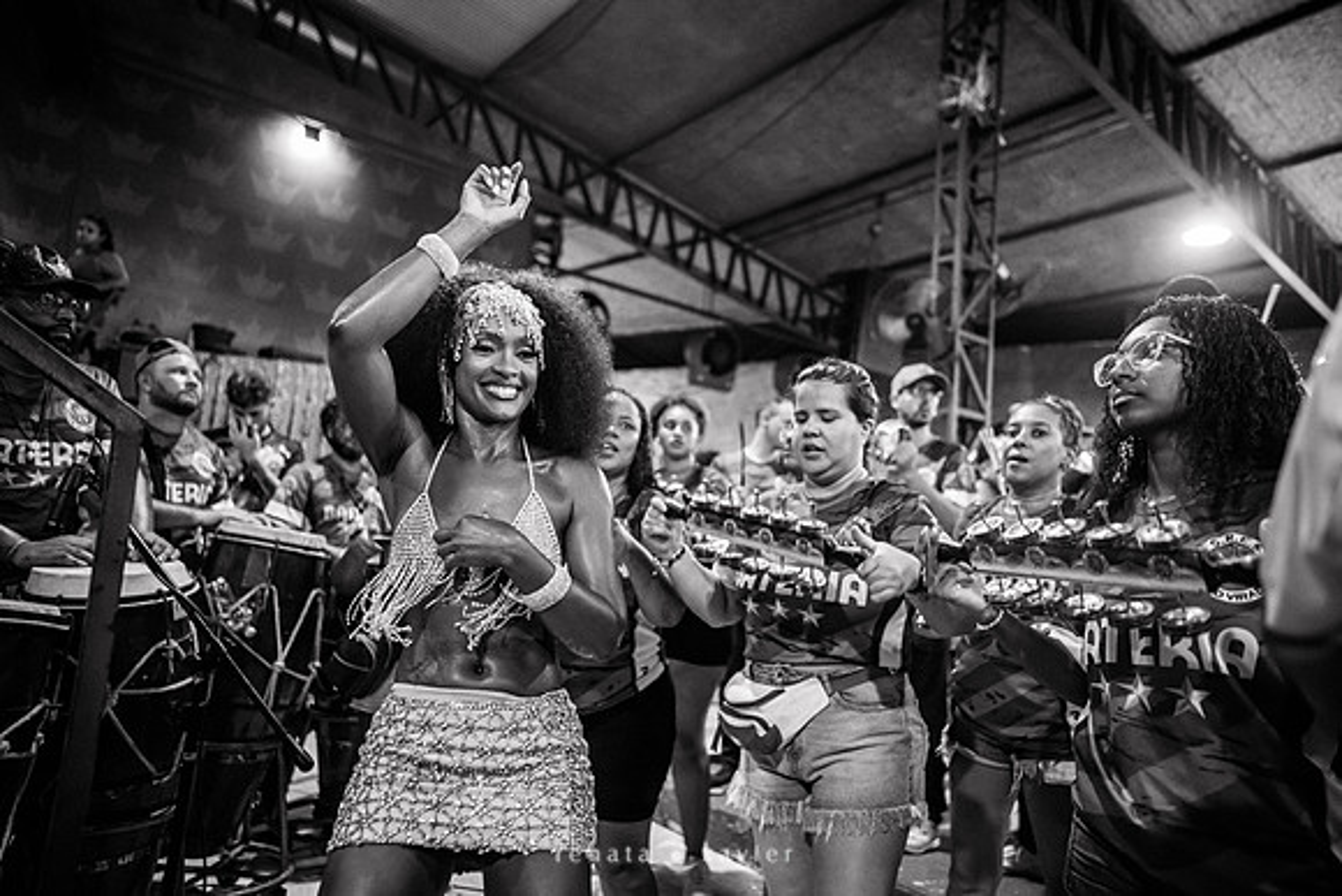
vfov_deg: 53.2
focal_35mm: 24
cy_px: 448
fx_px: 895
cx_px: 671
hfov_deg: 73.7
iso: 1600
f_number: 1.8
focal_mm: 24
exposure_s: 1/320
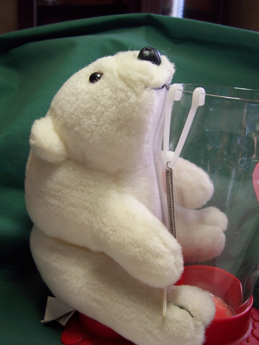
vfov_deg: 50.1
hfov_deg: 38.7
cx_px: 130
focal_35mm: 37
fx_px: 369
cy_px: 172
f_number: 2.8
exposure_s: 1/45
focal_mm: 5.6
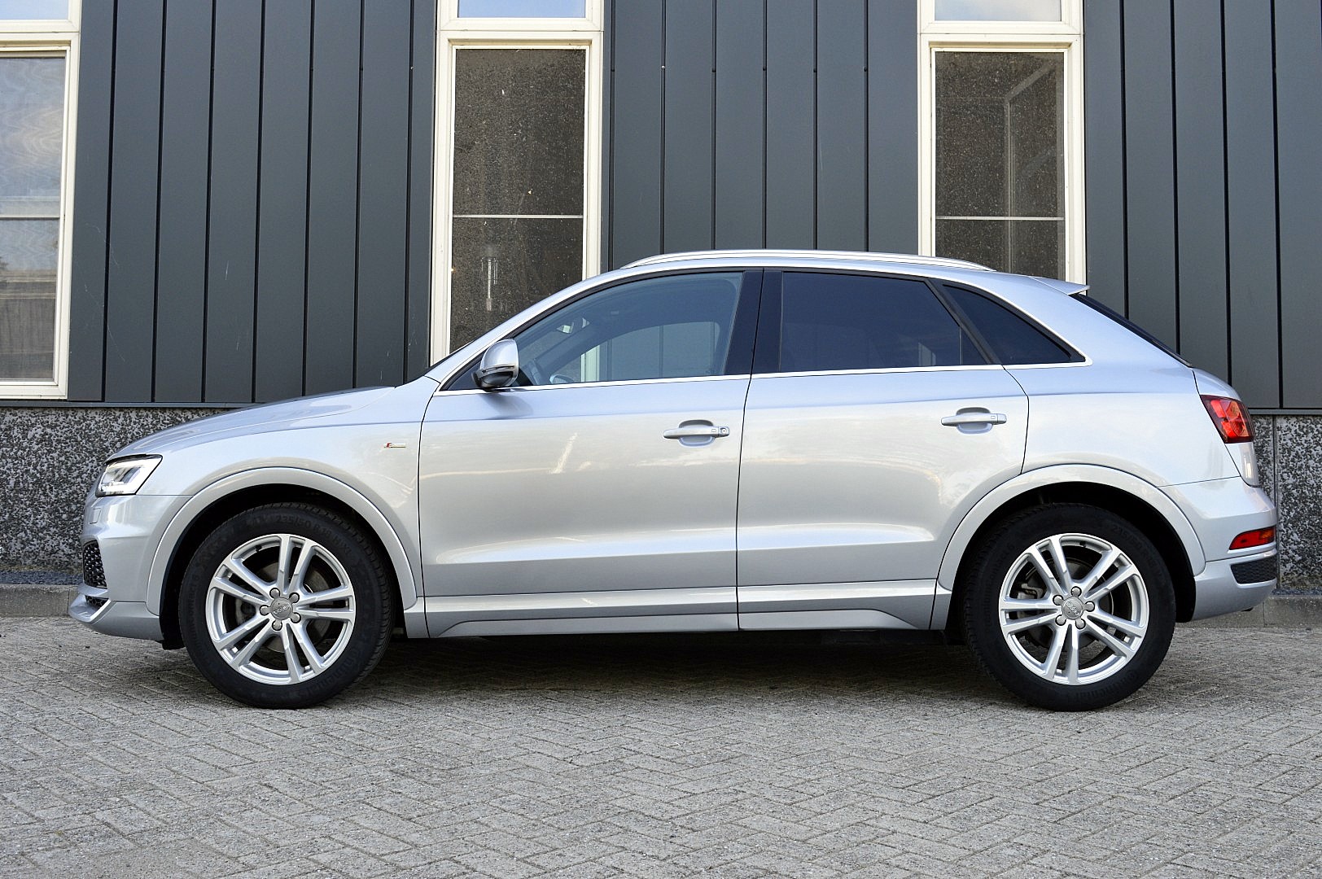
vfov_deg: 38.3
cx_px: 661
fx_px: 1266
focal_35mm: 34
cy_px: 440
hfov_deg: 55.1
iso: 400
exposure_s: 1/100
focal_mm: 23
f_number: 9
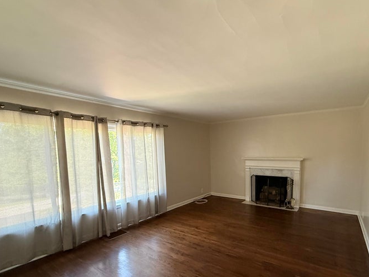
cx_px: 218
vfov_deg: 70.7
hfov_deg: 86.8
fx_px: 192
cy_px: 170
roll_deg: +0.3
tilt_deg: -6.3
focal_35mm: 18
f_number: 2.2
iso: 400
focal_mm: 2.22
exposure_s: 1/60
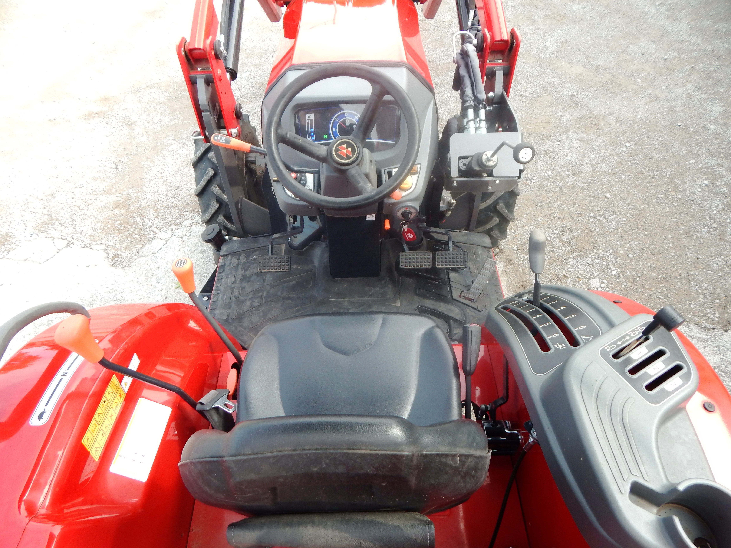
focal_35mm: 22
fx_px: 465
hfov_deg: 76.4
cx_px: 366
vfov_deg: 61.1
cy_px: 274
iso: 125
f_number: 3
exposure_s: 1/200
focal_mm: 4
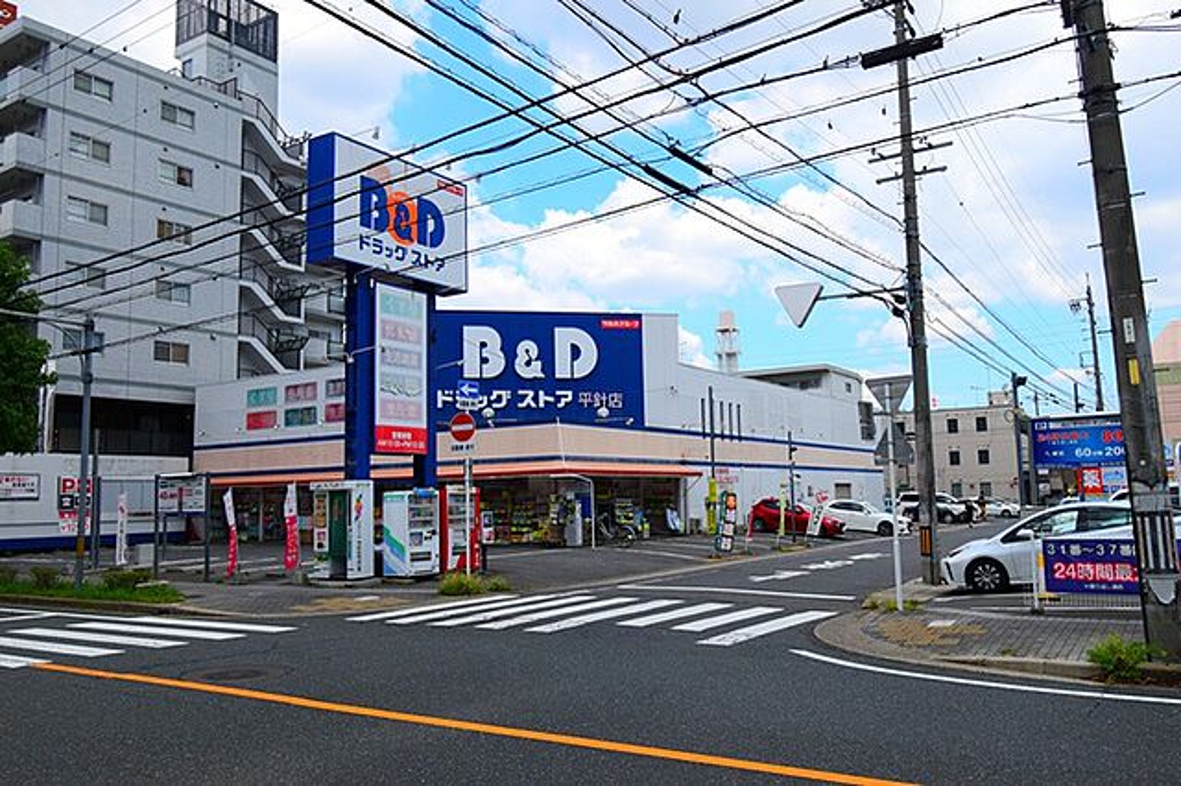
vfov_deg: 45.6
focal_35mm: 28
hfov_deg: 64.6
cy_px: 393
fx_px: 934
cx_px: 590
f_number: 8
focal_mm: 19
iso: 100
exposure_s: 1/250
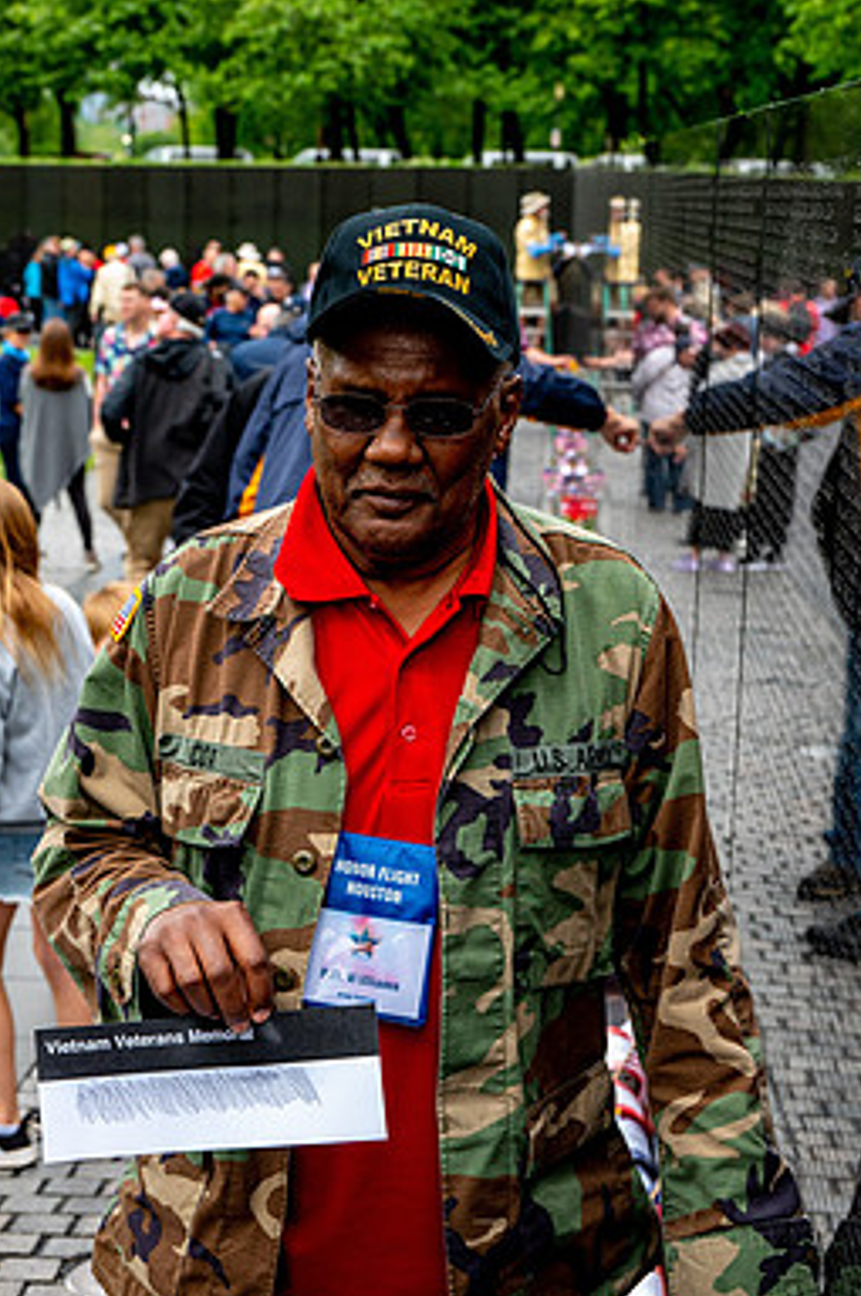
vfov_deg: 29.7
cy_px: 699
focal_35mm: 68
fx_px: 2446
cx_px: 427
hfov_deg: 20.0
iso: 1250
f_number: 8
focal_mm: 58
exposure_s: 1/640
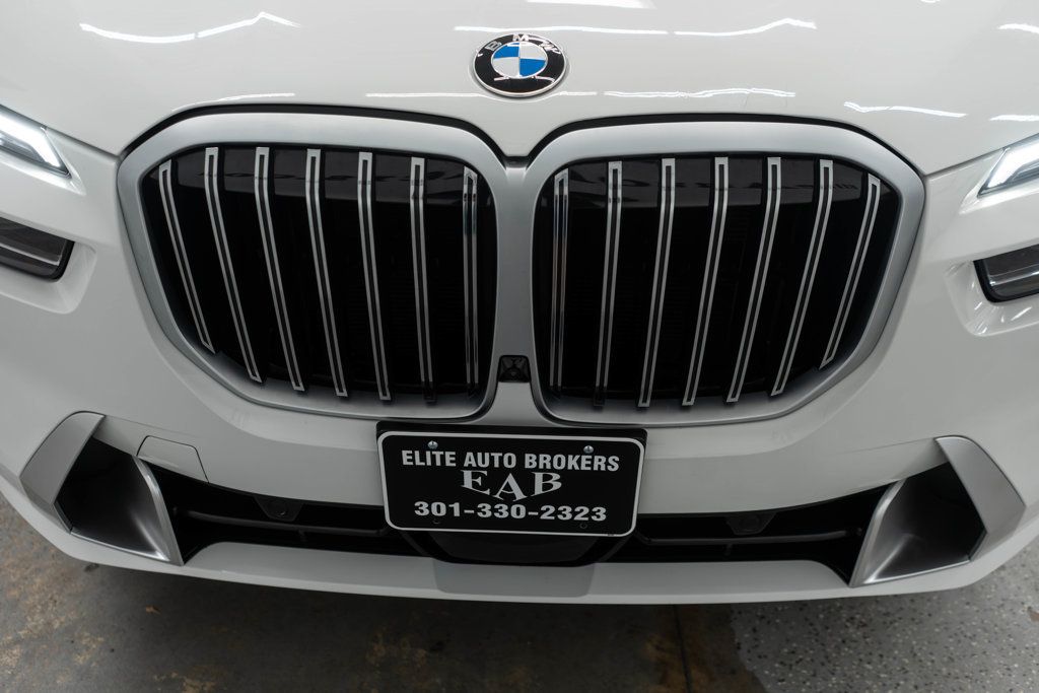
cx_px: 520
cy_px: 346
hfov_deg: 65.5
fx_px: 808
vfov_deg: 46.4
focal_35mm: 28
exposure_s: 1/50
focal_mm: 28
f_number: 3.2
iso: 160
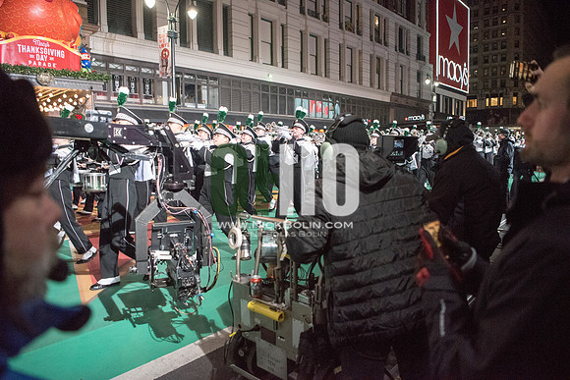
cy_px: 190
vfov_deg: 53.2
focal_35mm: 24
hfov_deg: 73.7
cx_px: 285
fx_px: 380
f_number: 2.8
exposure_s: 1/1250
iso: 8000
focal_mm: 24
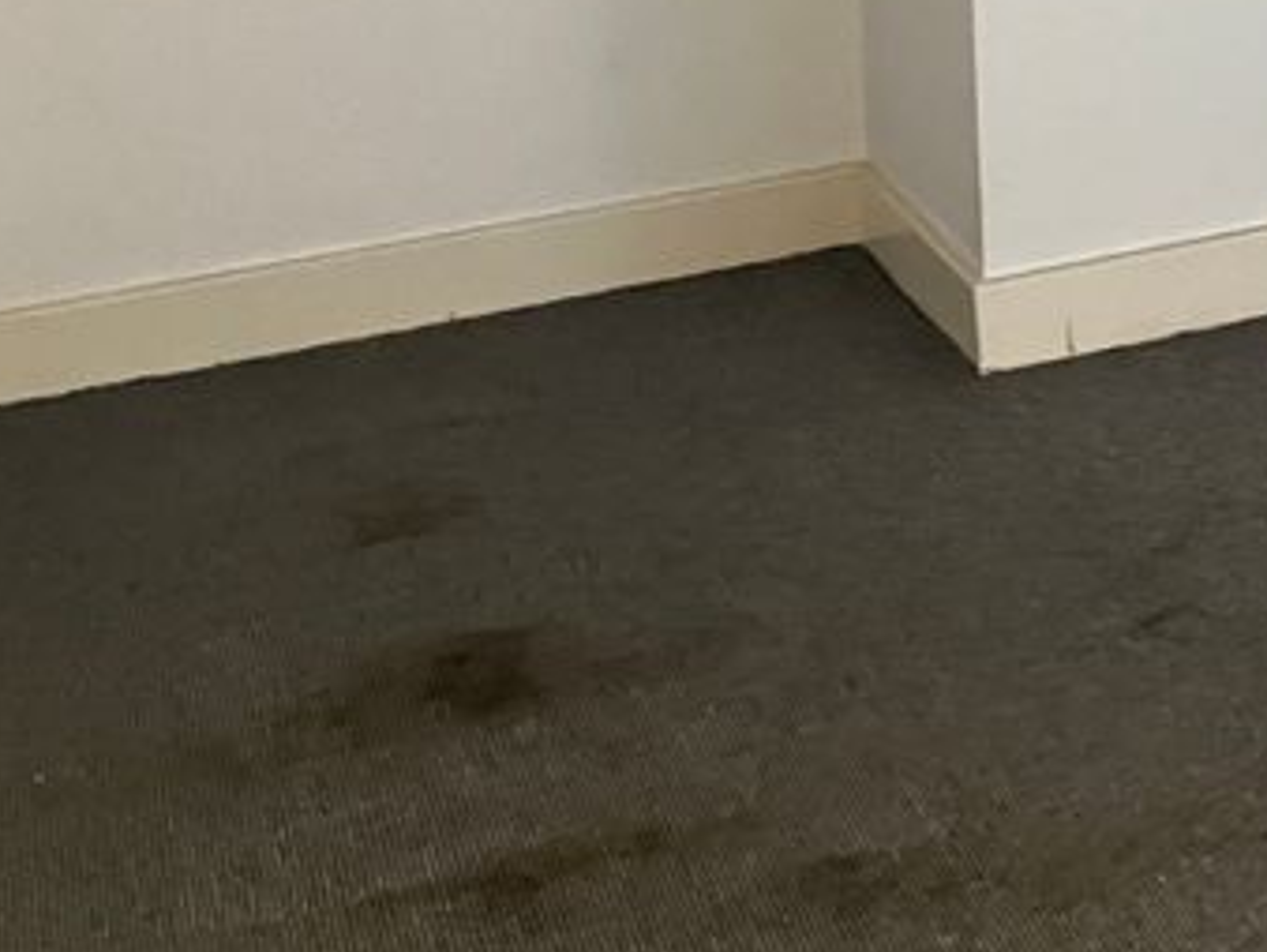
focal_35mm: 92
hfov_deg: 18.8
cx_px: 1900
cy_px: -470
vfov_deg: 14.9
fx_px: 3370
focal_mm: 3.99
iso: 320
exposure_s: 1/44
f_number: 1.8
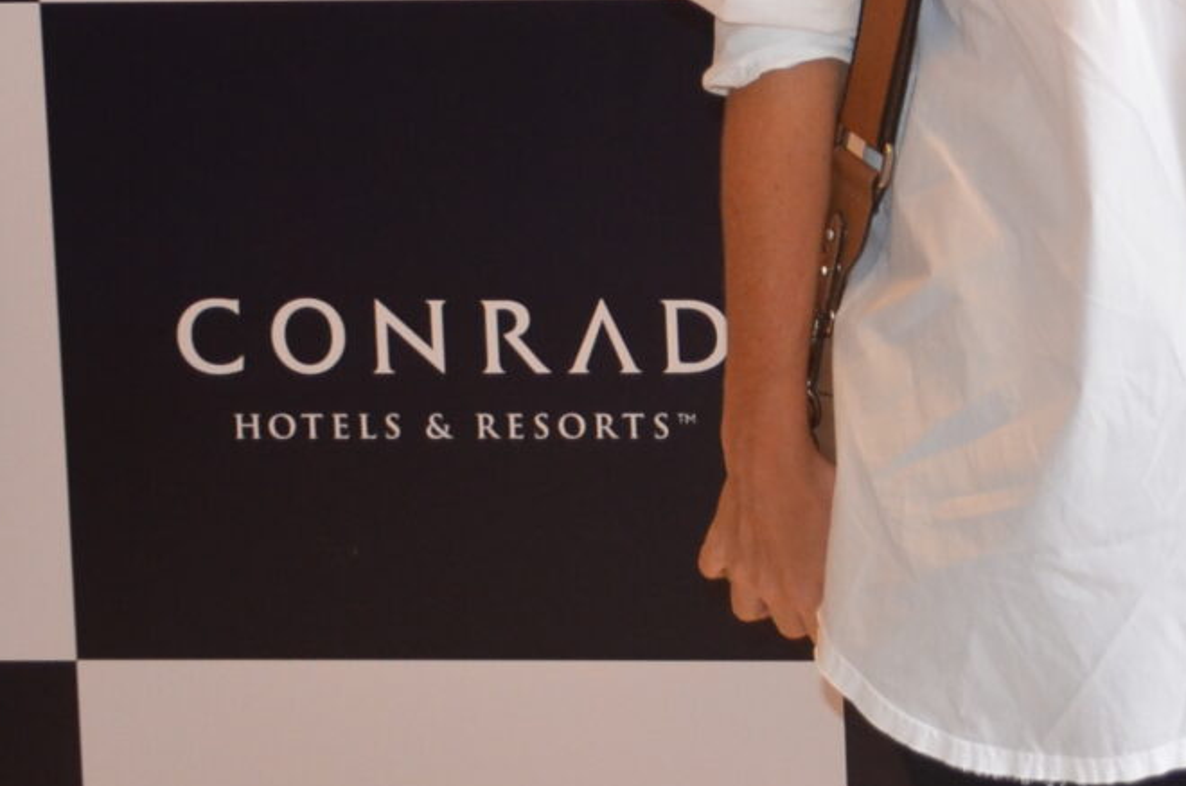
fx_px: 4208
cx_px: 1783
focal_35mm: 128
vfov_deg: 10.4
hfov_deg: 14.9
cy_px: -309
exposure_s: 1/60
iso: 720
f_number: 3.5
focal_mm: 22
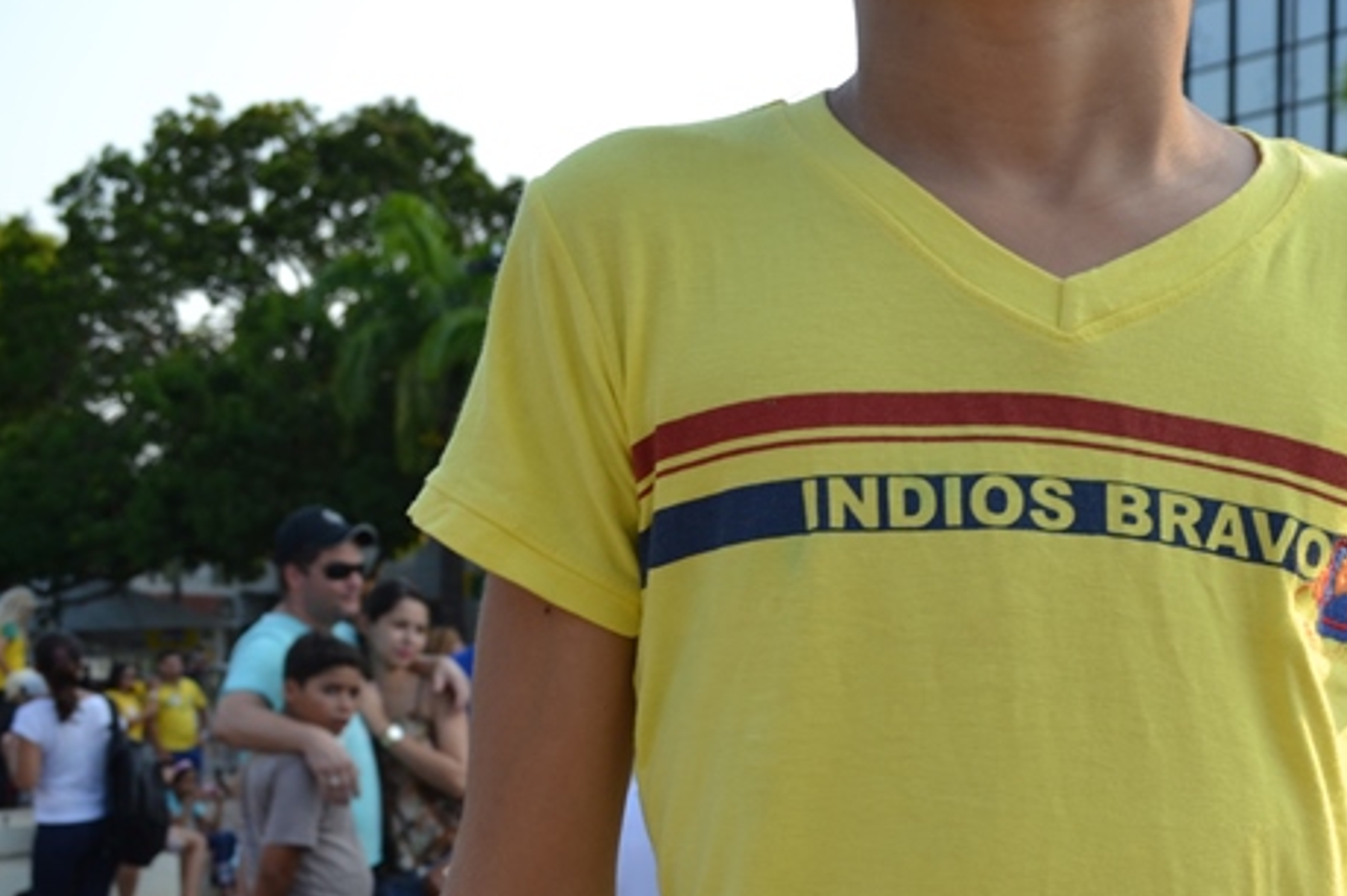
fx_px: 1757
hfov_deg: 40.6
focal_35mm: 47
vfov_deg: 27.8
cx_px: 1025
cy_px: 760
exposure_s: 1/125
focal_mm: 18
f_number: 5.6
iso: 100
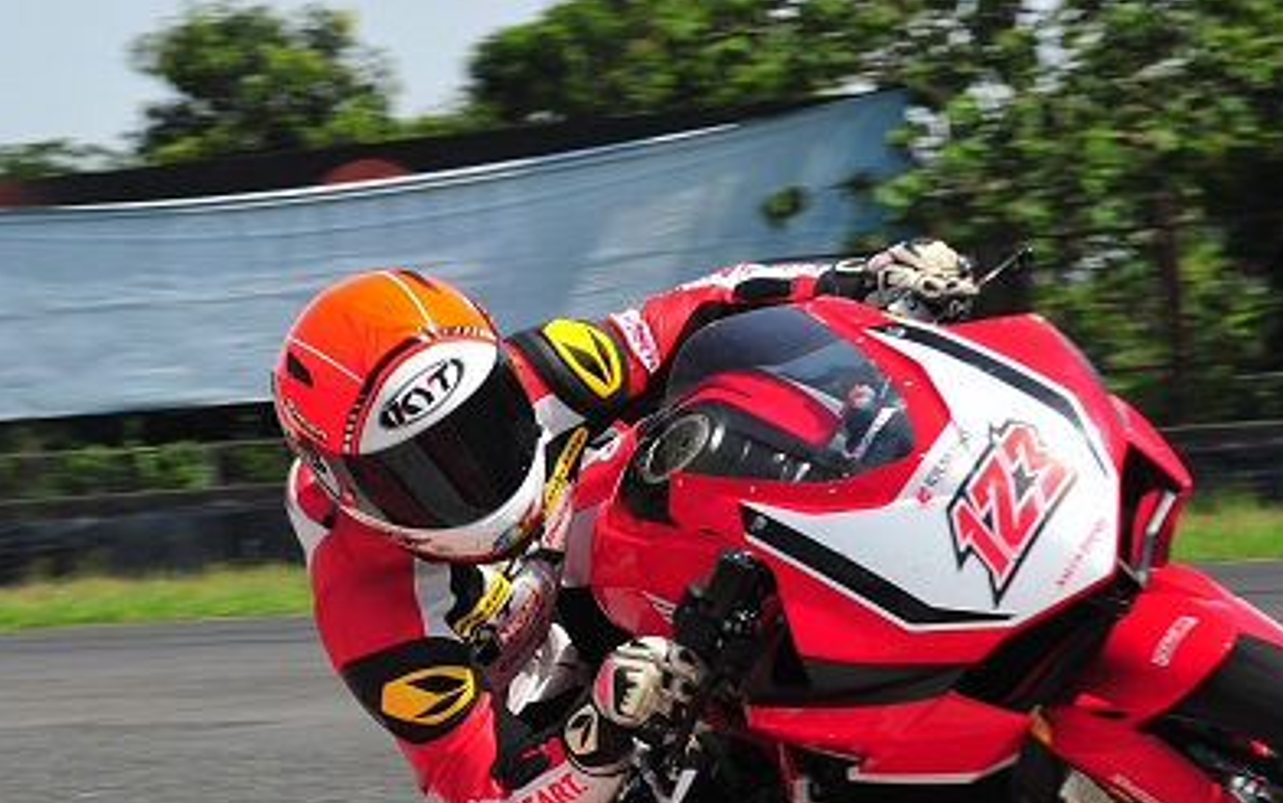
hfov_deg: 14.4
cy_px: 398
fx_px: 5072
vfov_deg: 9.1
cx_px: 490
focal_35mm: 145
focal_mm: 70
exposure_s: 1/400
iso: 200
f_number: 10
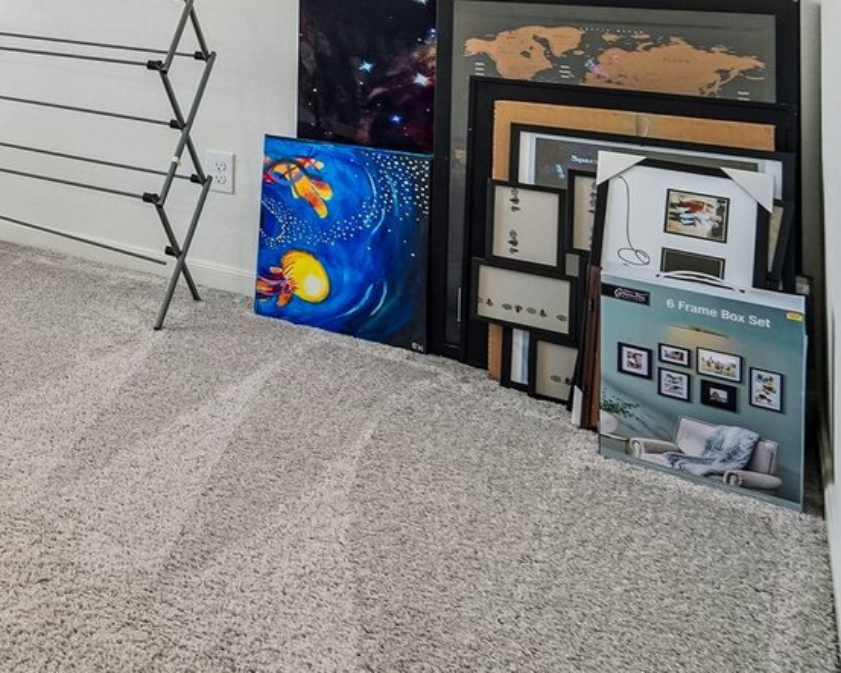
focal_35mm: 44
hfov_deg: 29.0
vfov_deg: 30.2
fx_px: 1095
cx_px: -379
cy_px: -90
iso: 200
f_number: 8
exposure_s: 1/30
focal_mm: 16
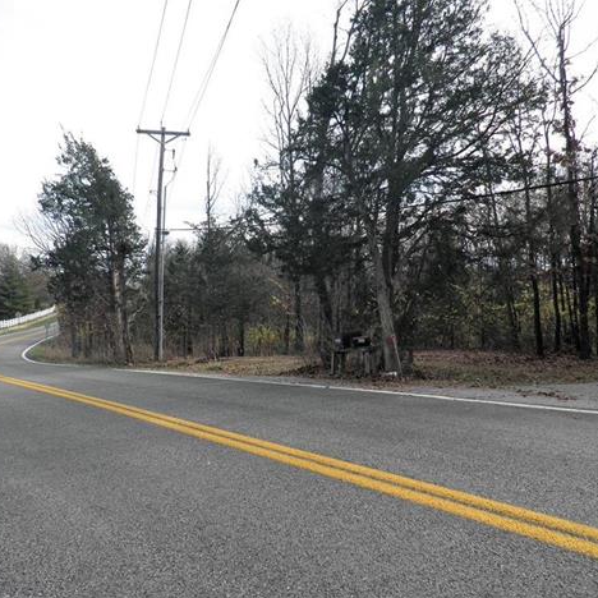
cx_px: 249
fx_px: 567
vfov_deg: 55.6
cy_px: 295
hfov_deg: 55.3
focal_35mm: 29
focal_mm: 4.3
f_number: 8.3
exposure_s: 1/60
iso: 64
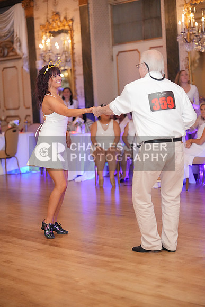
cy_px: 154
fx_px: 615
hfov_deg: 18.9
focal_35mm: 72
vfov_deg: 28.1
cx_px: 102
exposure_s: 1/250
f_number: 2
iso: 6400
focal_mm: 72
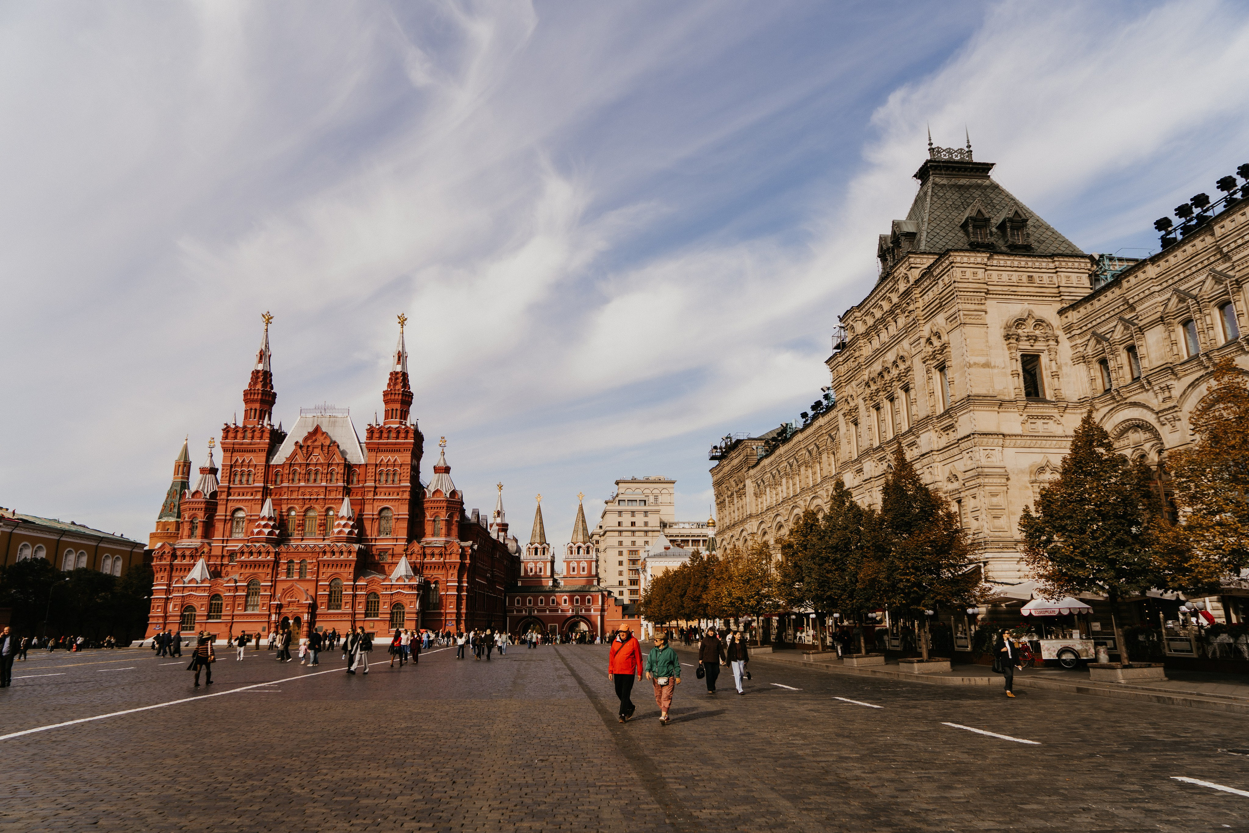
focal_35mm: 24
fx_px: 833
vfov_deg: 53.1
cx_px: 624
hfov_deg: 73.7
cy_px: 416
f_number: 4
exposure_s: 1/500
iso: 100
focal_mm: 24
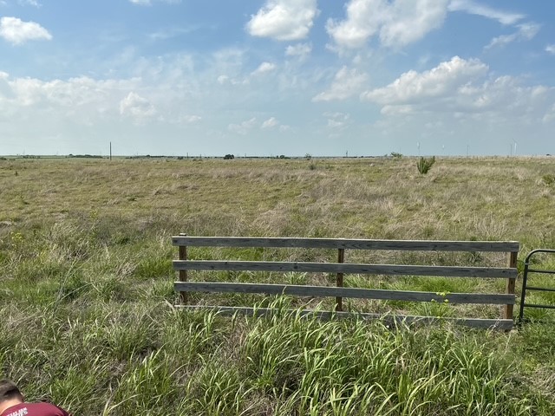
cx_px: 278
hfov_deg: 61.7
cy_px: 208
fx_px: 465
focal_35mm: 29
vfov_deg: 48.2
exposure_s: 1/2667
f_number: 1.8
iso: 25
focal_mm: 3
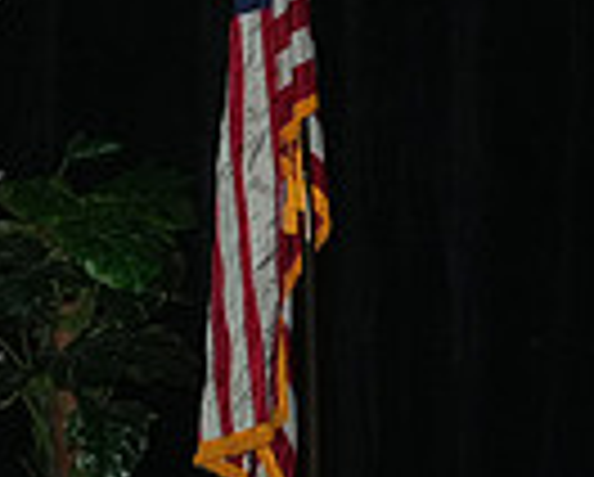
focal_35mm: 185
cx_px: -648
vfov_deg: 8.4
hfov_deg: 9.6
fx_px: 3257
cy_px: 112
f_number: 8
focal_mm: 30
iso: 1250
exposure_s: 1/125
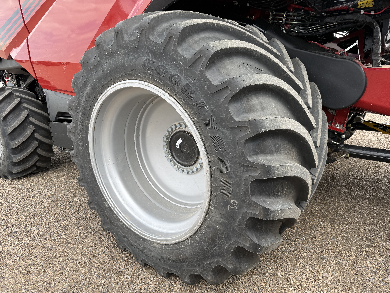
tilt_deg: -12.8
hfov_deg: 71.6
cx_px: 195
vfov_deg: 56.8
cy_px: 146
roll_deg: +4.1
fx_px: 270
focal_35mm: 24
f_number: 1.78
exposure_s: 1/742
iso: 80
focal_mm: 6.76
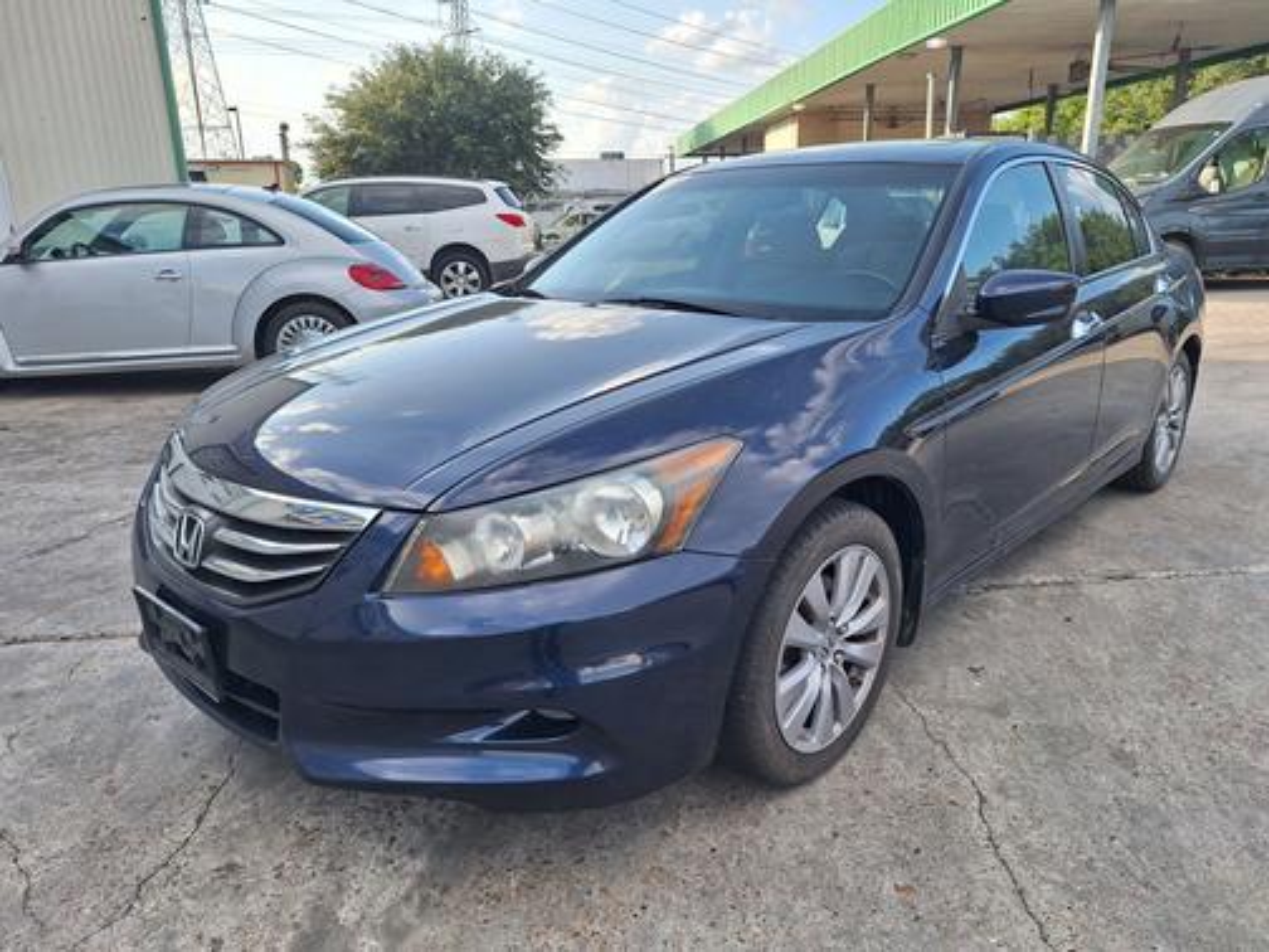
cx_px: 634
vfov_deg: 58.9
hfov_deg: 73.9
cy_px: 476
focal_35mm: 23
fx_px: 843
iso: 40
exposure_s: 1/814
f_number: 1.8
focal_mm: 5.54
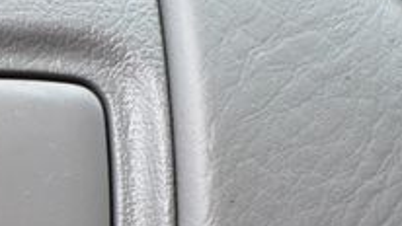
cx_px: -123
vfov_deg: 9.2
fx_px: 1354
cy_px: 368
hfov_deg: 16.0
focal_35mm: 127
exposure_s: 1/60
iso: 400
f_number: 8
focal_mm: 26
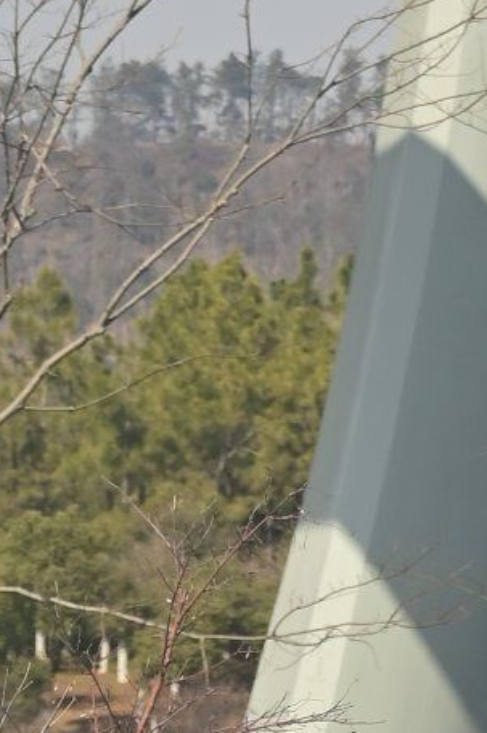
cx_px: 698
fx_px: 9619
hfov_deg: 2.9
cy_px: -1328
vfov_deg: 4.2
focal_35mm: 473
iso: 100
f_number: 8
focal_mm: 70
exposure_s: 1/323
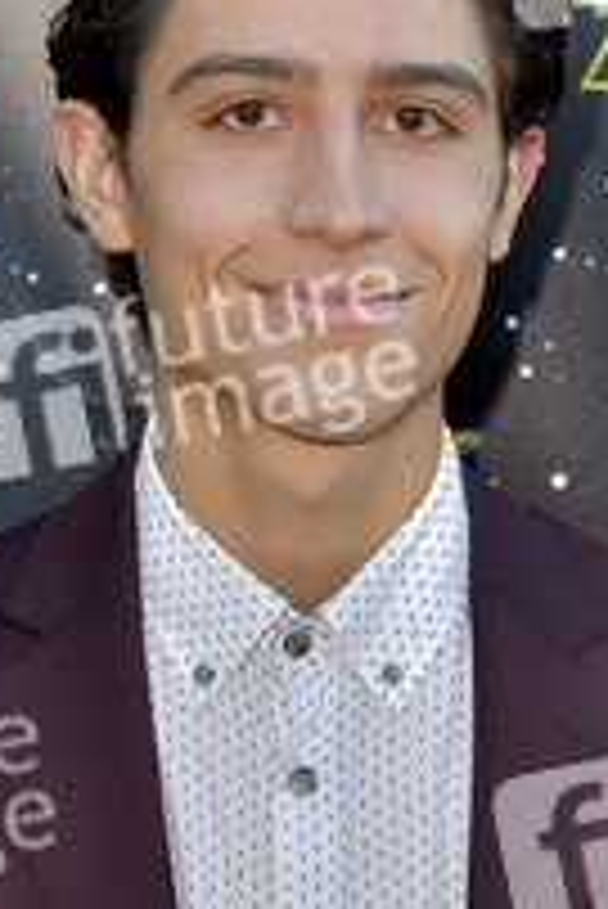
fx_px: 2807
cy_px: 598
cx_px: 318
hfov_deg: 12.4
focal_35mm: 111
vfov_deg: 18.4
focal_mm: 56
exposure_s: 1/320
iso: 500
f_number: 6.3
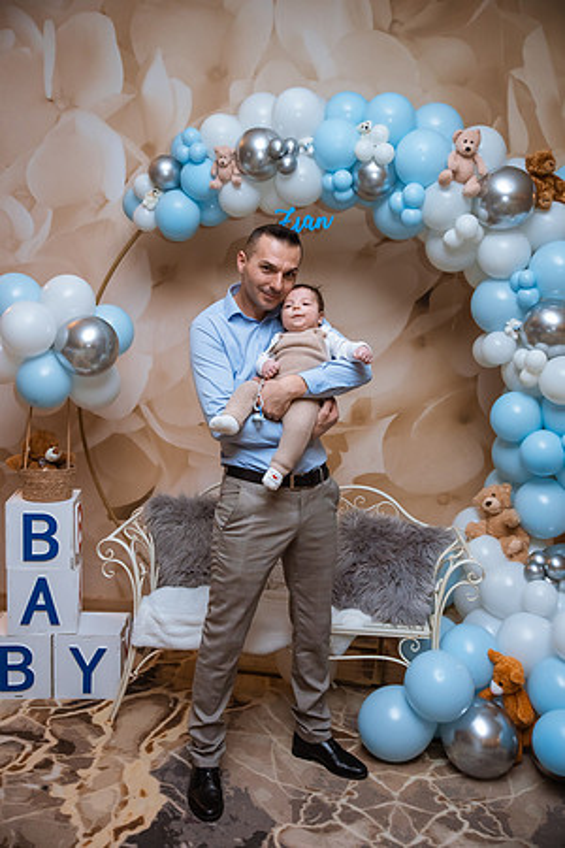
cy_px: 424
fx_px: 824
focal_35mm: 35
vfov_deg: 54.4
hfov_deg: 37.9
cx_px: 282
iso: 1000
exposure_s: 1/125
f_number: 2.8
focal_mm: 35
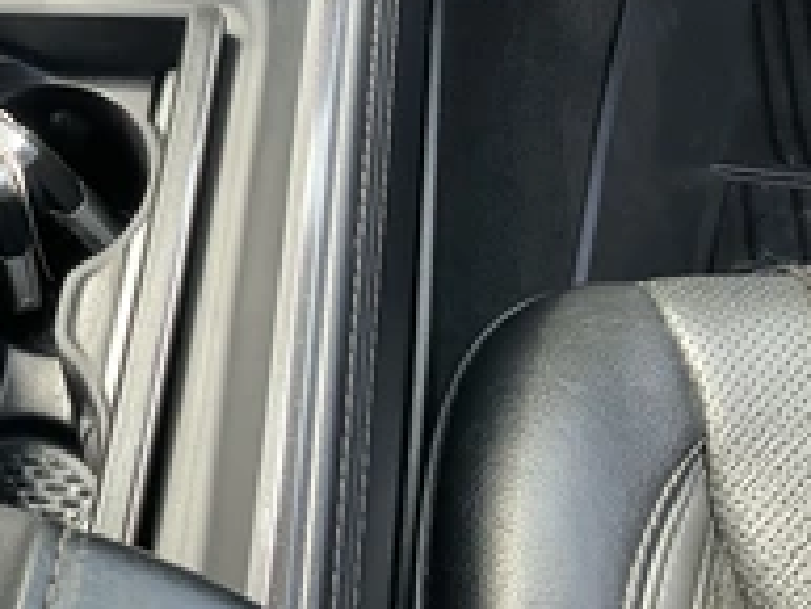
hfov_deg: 29.8
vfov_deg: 23.6
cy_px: 34
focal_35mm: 60
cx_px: -17
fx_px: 1407
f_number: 1.8
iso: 50
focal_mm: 3
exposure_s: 1/122
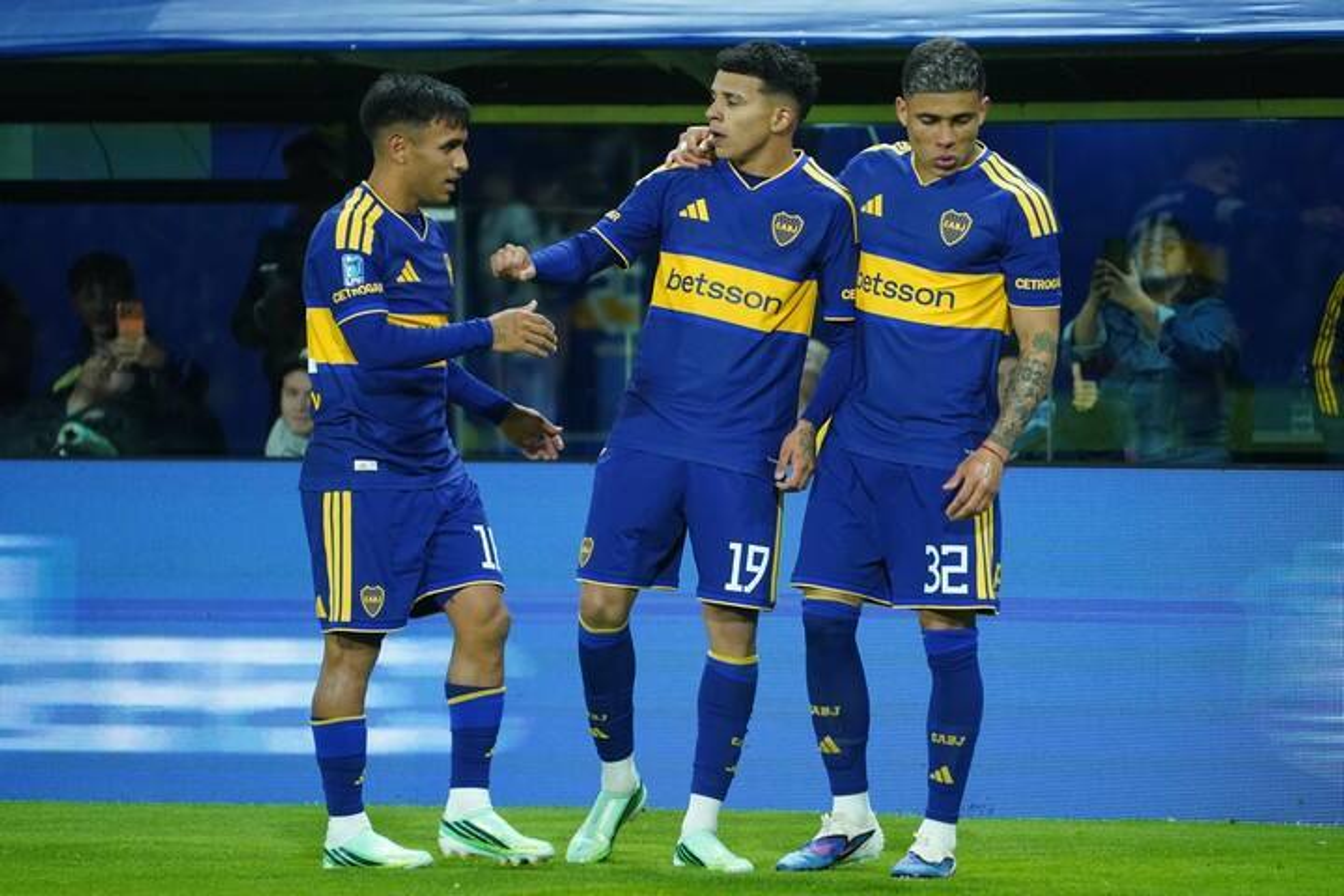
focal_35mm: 300
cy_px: 448
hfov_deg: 6.9
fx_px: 11199
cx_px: 672
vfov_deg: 4.6
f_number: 5.6
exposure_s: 1/640
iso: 5000
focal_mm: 300
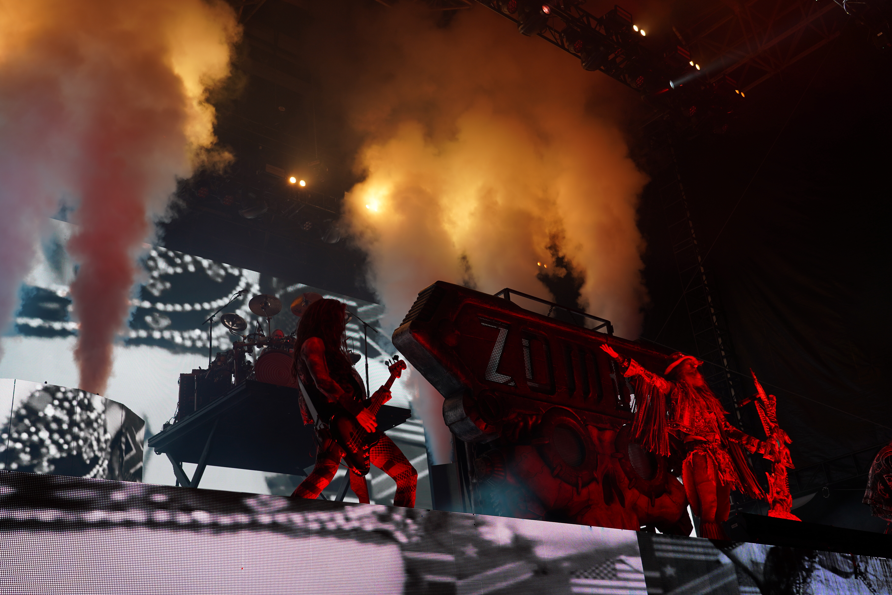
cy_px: 293
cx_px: 438
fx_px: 892
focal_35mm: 36
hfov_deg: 53.1
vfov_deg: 36.9
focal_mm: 35
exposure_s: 1/60
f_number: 4.5
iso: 100
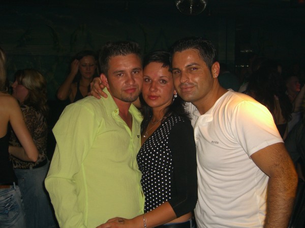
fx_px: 405
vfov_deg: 31.5
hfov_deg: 41.2
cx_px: 152
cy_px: 114
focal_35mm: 46
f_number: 3.1
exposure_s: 1/60
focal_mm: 9.5
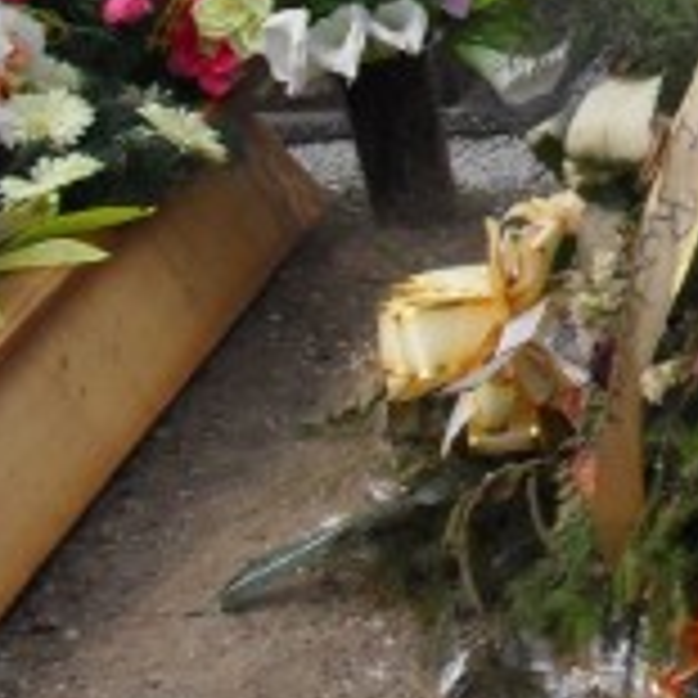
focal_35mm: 128
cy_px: 9
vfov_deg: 13.5
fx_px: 2920
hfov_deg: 12.2
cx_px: 1346
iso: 100
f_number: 8.4
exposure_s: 1/125
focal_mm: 6.3
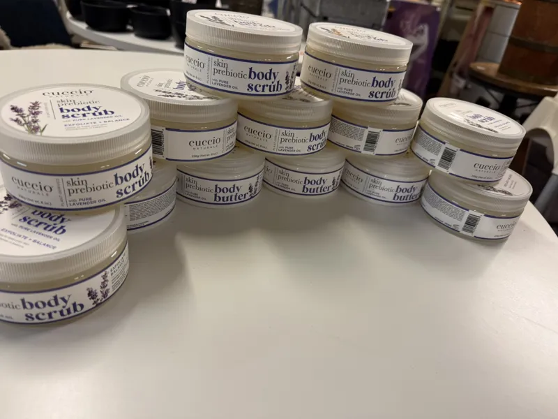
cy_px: 210
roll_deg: -8.4
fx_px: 387
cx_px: 279
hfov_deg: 71.6
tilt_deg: -31.2
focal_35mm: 24
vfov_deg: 56.8
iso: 125
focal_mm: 6.76
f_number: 1.78
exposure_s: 1/50
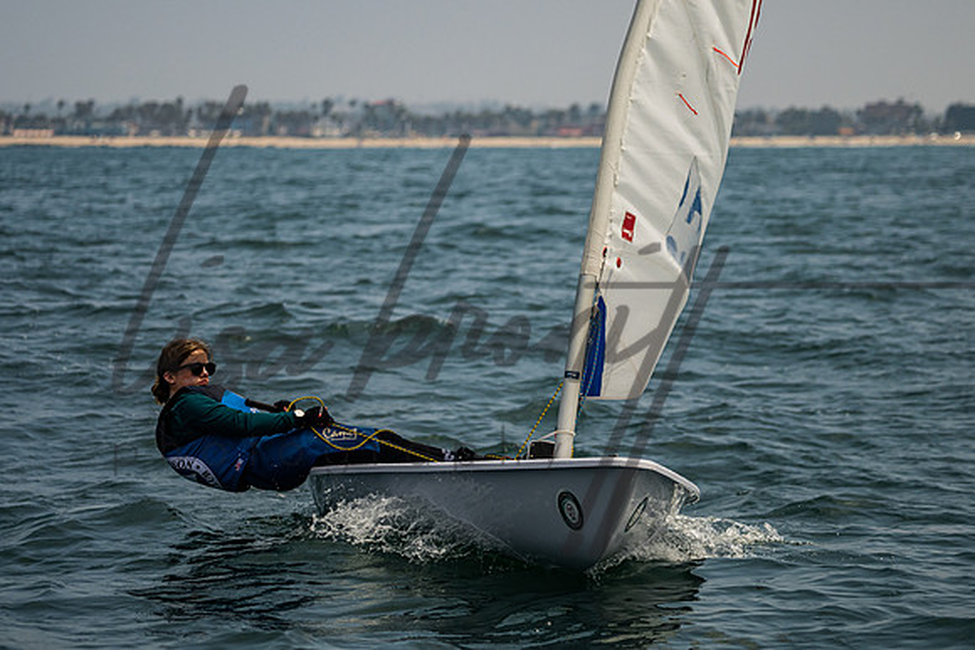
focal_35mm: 156
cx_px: 484
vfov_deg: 8.8
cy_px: 257
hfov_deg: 13.1
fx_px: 4238
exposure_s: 1/2500
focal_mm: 120
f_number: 5
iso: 320
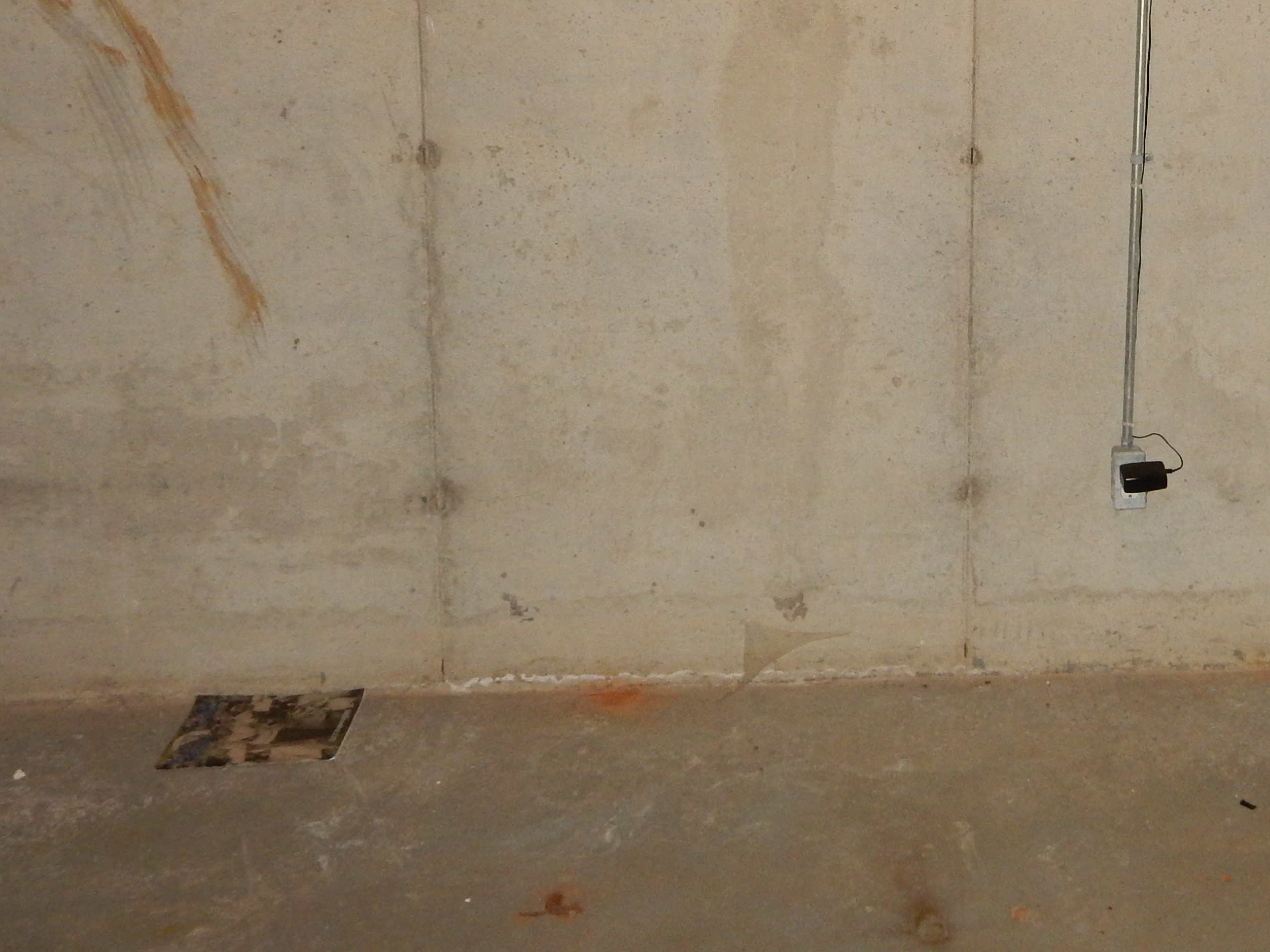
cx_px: 1046
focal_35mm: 46
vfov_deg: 30.2
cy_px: 104
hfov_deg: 39.4
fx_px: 1688
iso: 250
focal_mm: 4.5
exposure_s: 1/30
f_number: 3.7
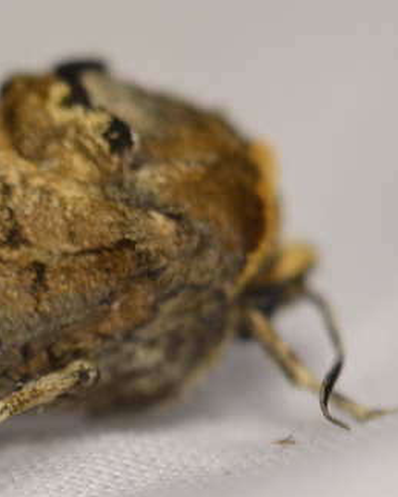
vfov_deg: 2.5
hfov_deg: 2.0
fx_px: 11363
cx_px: -160
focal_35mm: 771
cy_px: 232
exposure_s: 1/125
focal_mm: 185
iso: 450
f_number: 4
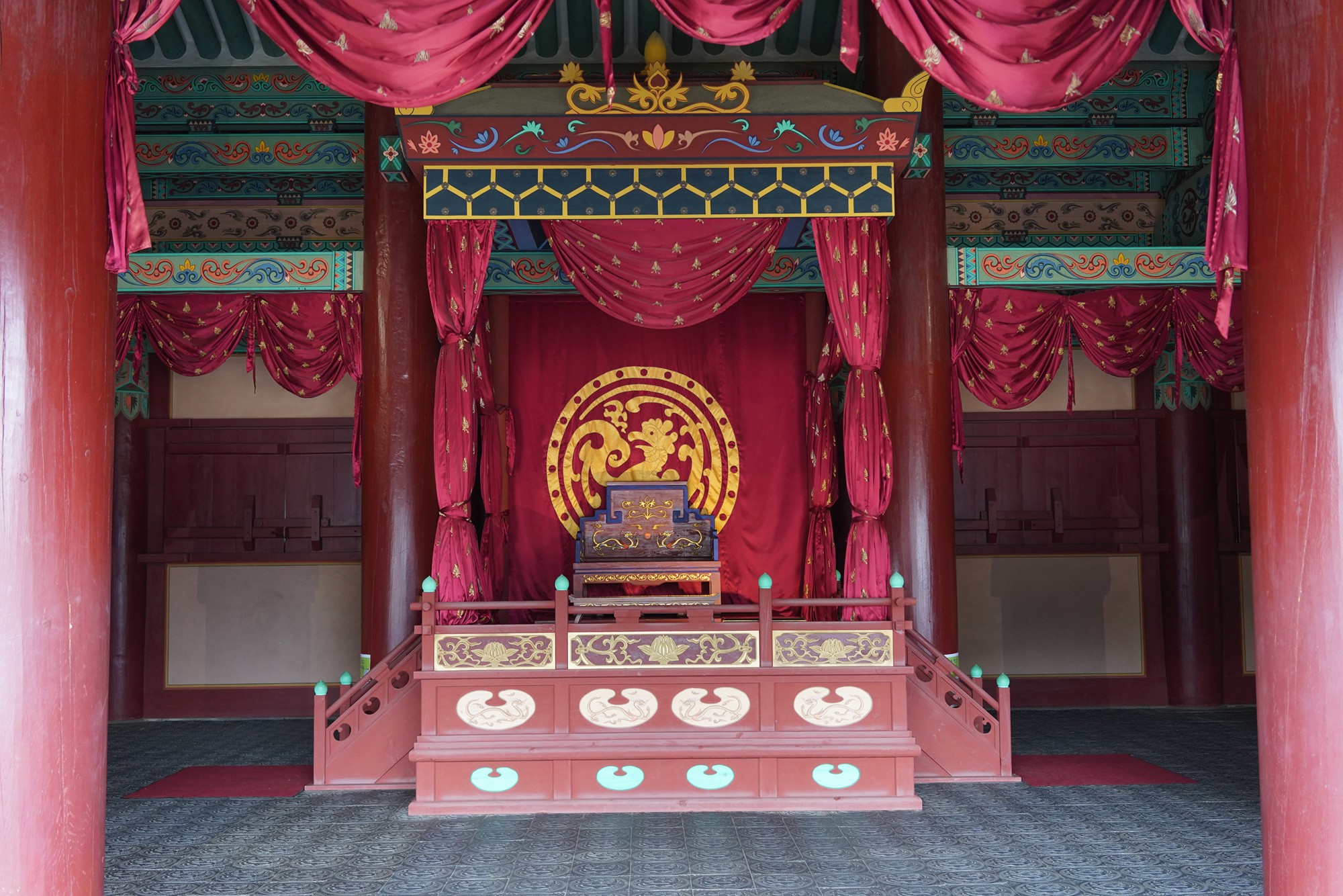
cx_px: 672
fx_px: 1306
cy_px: 448
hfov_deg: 54.4
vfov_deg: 37.9
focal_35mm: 35
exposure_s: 1/80
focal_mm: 35
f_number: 4.5
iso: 1600
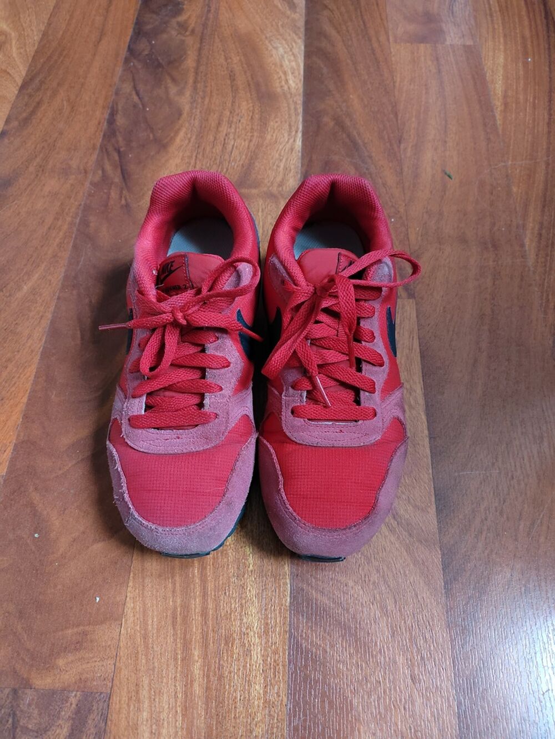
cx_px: 278
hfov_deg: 58.9
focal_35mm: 23
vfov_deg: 73.9
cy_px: 370
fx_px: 492
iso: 3822
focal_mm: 5.52
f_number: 1.9
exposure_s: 1/50
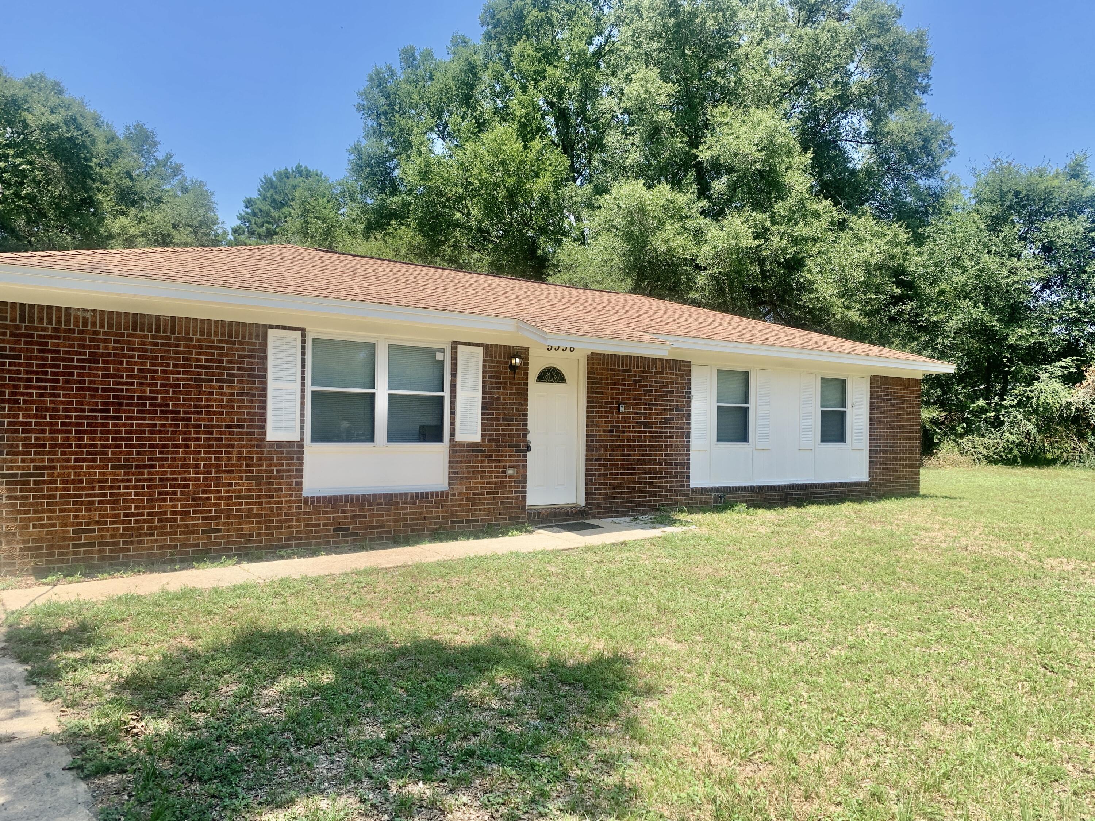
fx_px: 822
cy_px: 410
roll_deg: -1.5
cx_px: 548
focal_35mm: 26
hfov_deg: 67.3
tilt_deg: +1.5
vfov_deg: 53.1
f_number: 1.8
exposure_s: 1/1088
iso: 25
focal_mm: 4.25
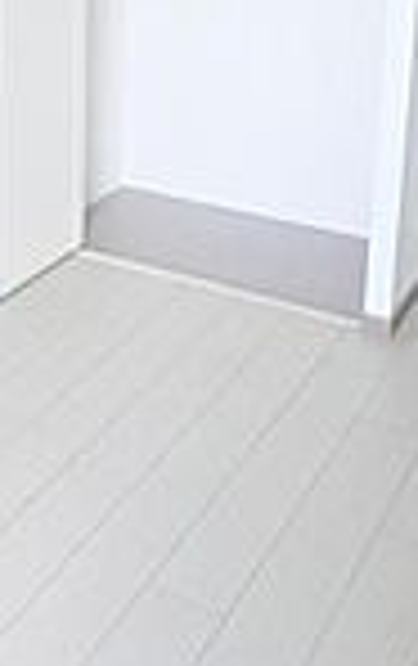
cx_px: 9
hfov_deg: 19.6
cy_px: 81
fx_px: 1180
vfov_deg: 30.3
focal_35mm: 65
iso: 3200
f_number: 4
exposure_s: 1/60
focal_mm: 8
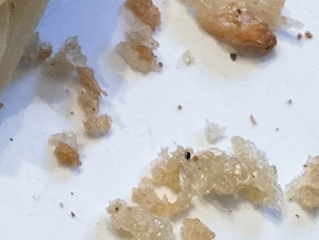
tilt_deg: -54.3
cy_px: -248
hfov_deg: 11.8
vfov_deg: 9.7
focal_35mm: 142
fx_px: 1309
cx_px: -393
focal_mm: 3
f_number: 1.8
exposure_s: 1/40
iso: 200
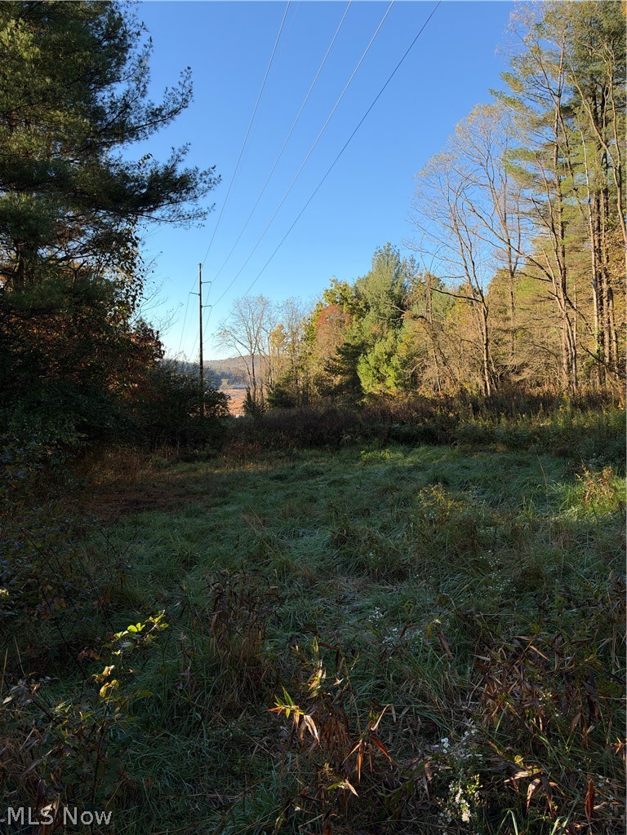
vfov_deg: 71.6
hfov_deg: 56.8
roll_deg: +0.0
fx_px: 580
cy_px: 418
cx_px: 314
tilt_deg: -3.4
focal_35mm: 24
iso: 80
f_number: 1.8
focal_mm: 6.93
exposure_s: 1/1264
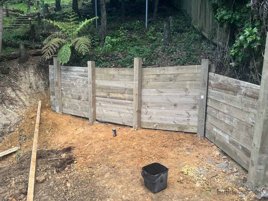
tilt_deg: -9.0
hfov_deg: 67.3
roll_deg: +0.4
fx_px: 201
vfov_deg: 53.1
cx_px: 134
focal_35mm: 26
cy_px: 100
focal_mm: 5.1
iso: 500
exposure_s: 1/60
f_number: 1.6
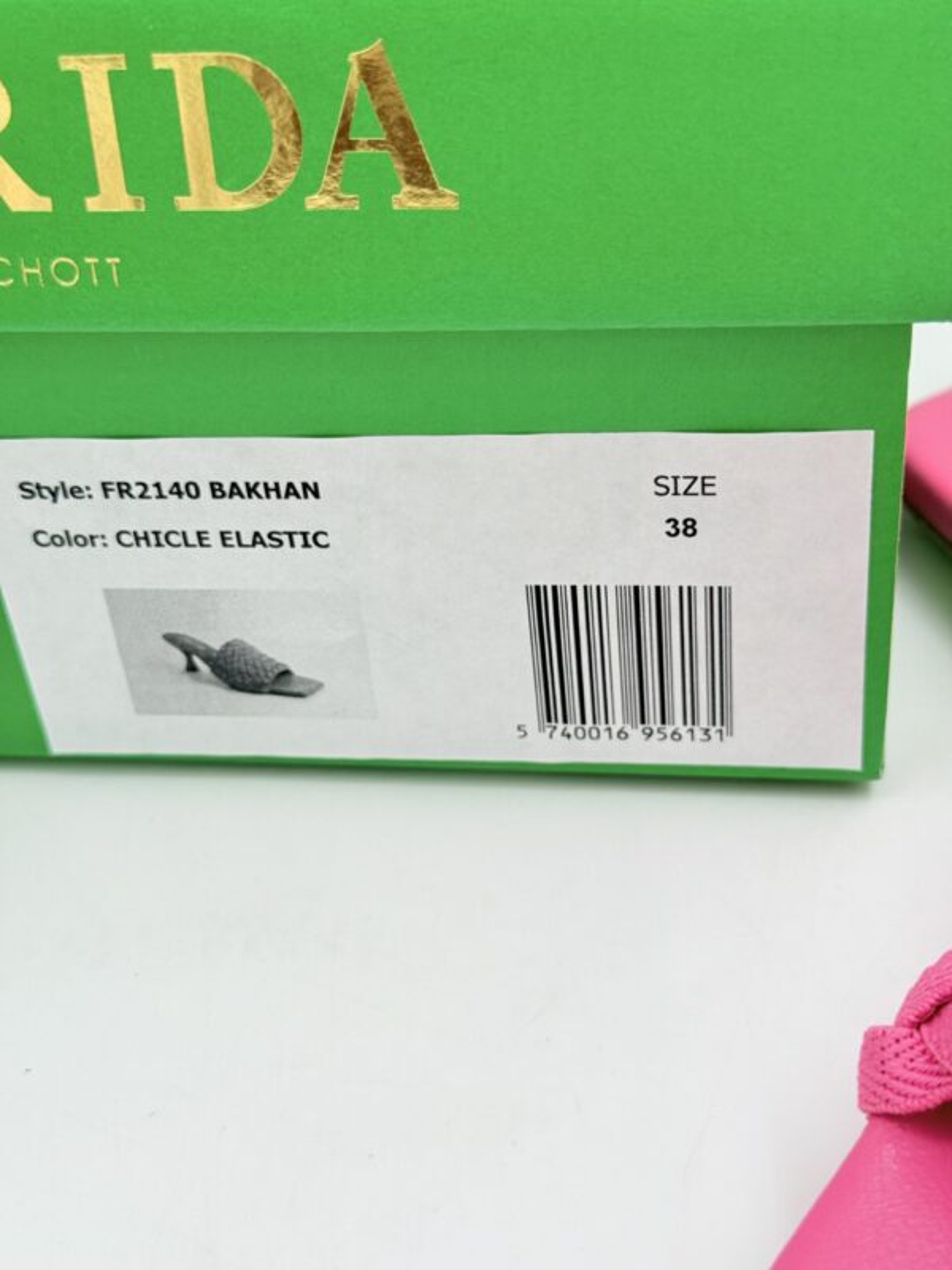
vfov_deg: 39.7
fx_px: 1760
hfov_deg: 30.3
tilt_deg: -34.8
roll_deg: +5.9
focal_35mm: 48
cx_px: 476
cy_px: 635
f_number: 1.78
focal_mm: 6.76
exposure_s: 1/962
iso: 80
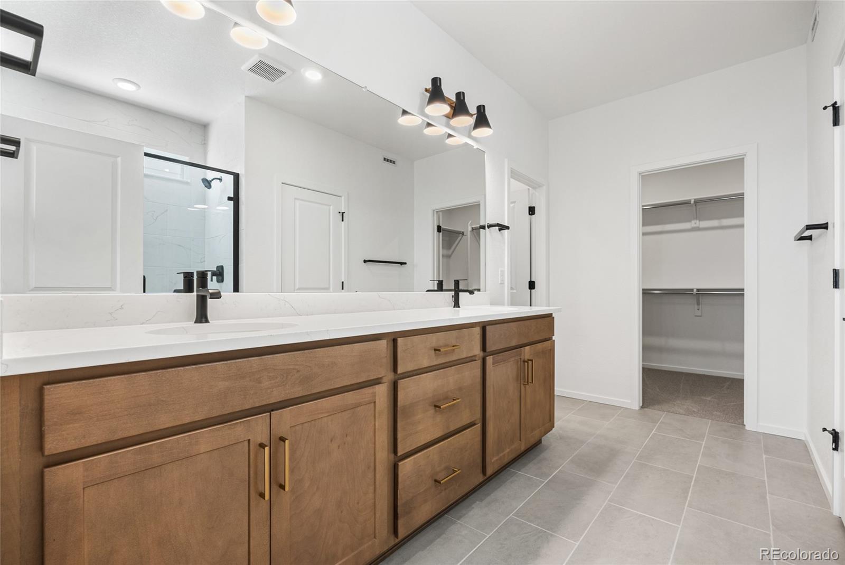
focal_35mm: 16
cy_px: 282
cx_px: 422
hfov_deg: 96.7
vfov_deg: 73.8
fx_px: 376
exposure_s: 1/5
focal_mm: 16
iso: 200
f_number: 8
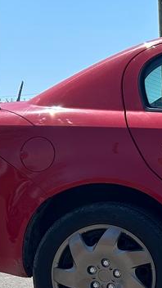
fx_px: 787
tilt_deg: -4.7
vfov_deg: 20.5
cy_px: 233
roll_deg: +1.5
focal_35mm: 103
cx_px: 407
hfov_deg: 10.1
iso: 50
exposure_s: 1/3968
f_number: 1.5
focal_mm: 5.7
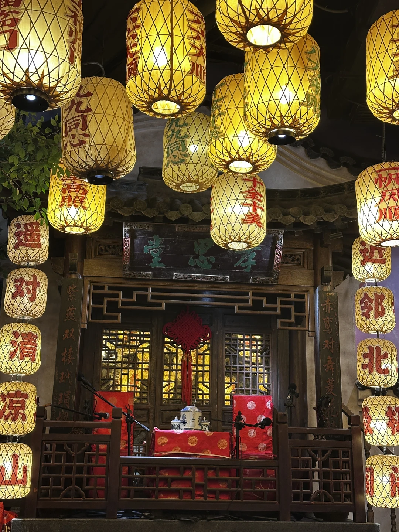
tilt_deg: +16.3
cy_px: 266
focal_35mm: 48
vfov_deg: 39.7
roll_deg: -1.7
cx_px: 200
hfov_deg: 30.3
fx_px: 738
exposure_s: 1/50
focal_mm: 6.86
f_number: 1.78
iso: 125
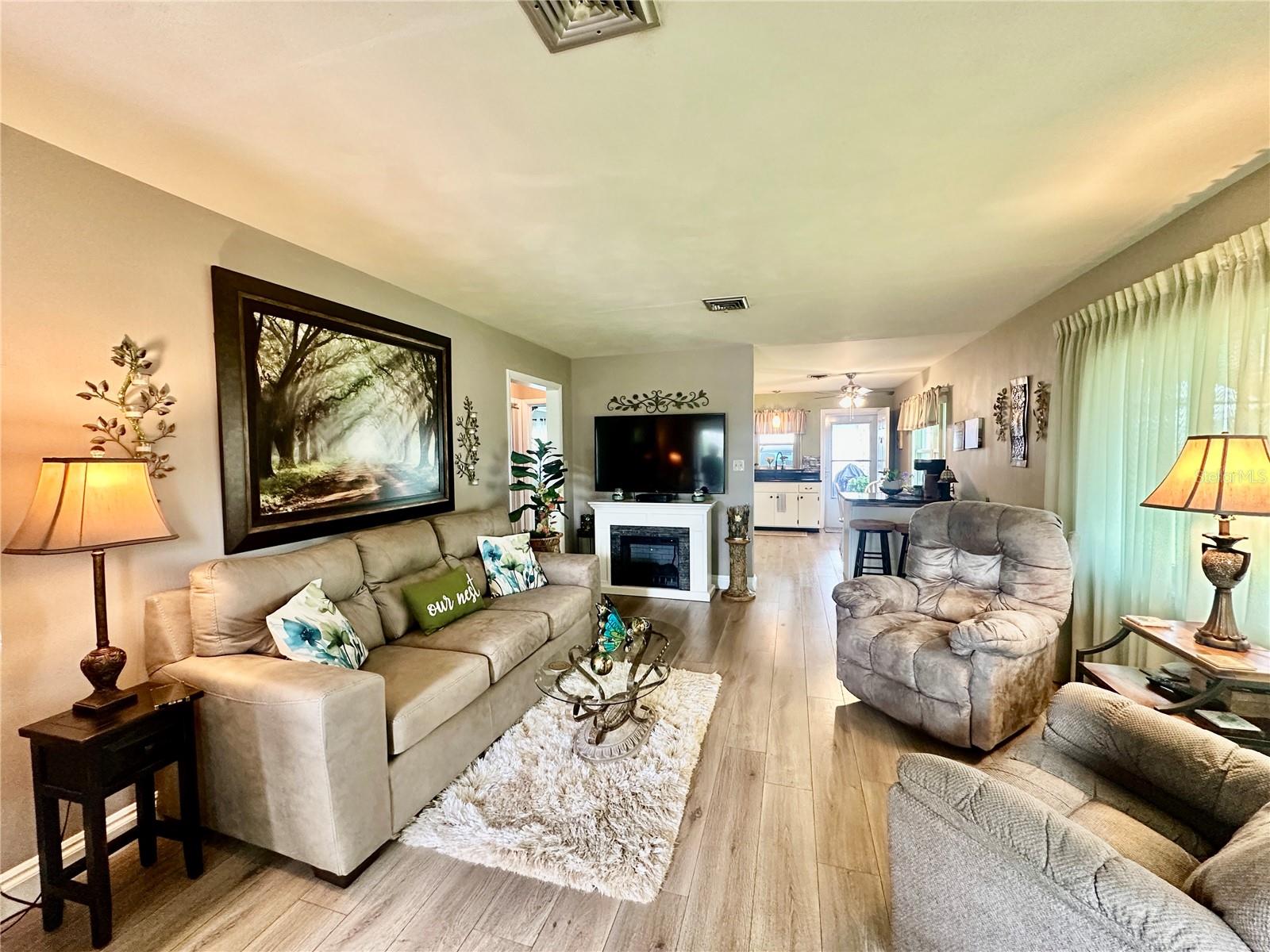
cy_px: 476
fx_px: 514
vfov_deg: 85.7
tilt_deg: -2.8
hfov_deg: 102.1
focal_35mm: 14
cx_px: 635
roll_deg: +0.2
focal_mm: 2.22
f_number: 2.2
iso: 400
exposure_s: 1/60
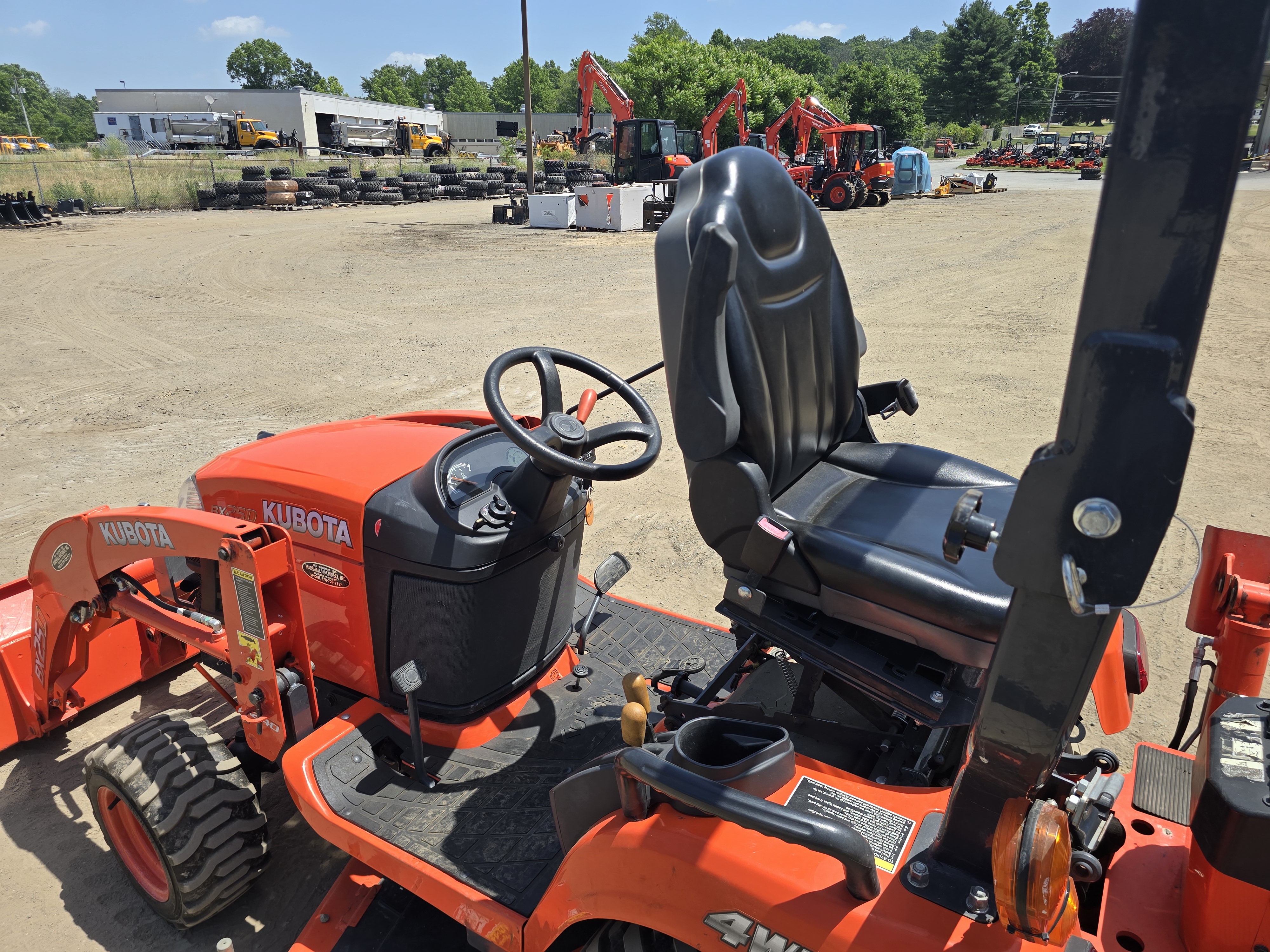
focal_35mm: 23
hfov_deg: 73.9
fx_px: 844
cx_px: 635
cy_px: 476
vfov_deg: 58.9
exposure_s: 1/619
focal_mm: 6.3
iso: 12
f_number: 1.7
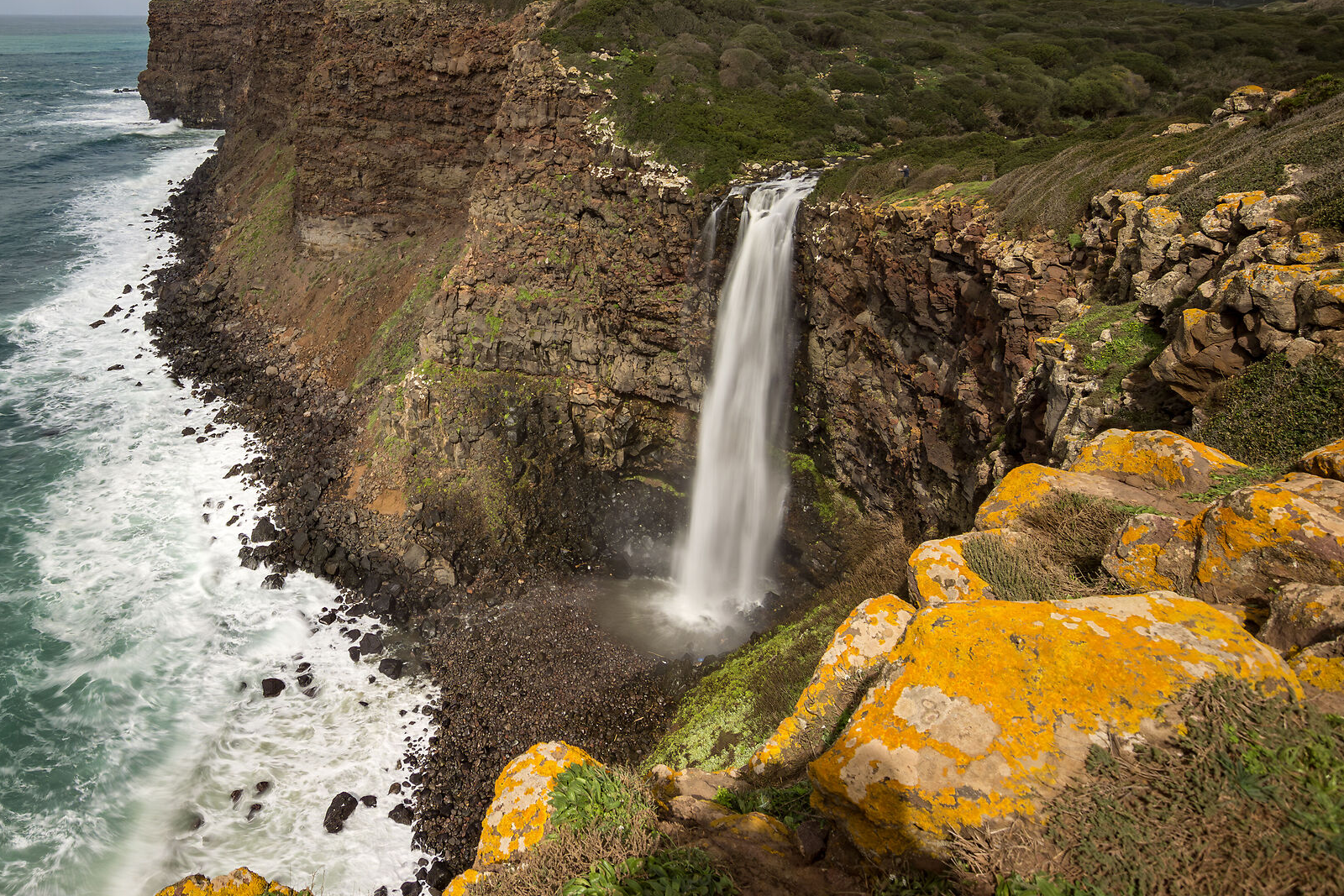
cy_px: 271
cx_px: 442
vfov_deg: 50.4
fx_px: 924
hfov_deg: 69.9
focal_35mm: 25
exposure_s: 1/2.5
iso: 100
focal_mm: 11
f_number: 7.1
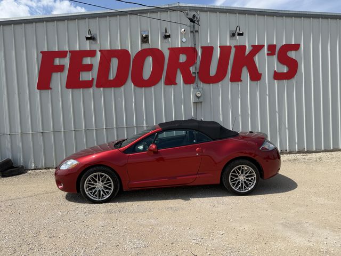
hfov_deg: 71.6
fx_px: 236
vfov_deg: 56.8
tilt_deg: -0.1
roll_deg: +0.2
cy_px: 128
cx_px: 170
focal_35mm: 24
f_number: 1.78
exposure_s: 1/5714
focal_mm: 6.76
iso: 80
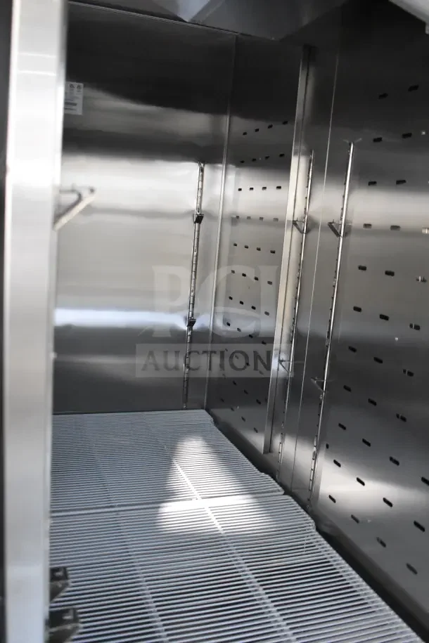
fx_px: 563
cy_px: 322
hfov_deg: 41.7
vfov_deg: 59.5
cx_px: 214
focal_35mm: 32
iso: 7200
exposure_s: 1/30
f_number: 3.8
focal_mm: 21
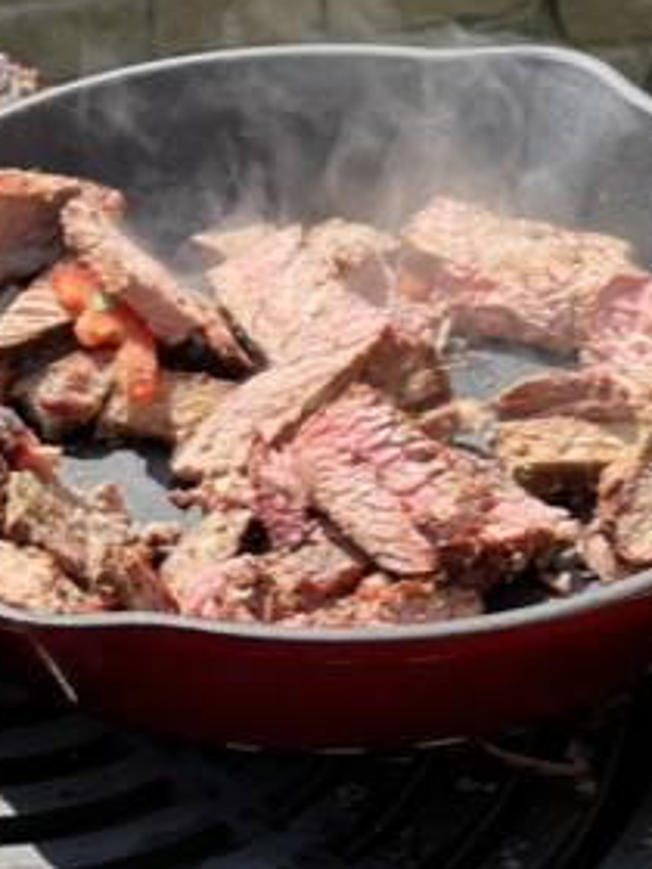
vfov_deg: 19.8
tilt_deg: -47.0
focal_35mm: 95
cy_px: 931
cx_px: -194
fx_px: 2386
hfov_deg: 14.9
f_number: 1.6
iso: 50
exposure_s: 1/1163
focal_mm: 5.1
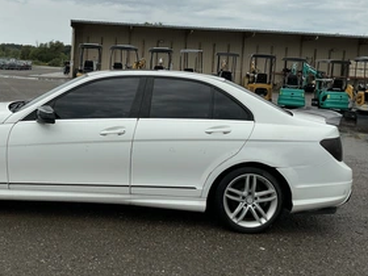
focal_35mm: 40
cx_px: 114
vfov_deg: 35.4
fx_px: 425
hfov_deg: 45.9
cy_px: 81
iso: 25
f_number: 1.8
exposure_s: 1/2427
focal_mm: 3
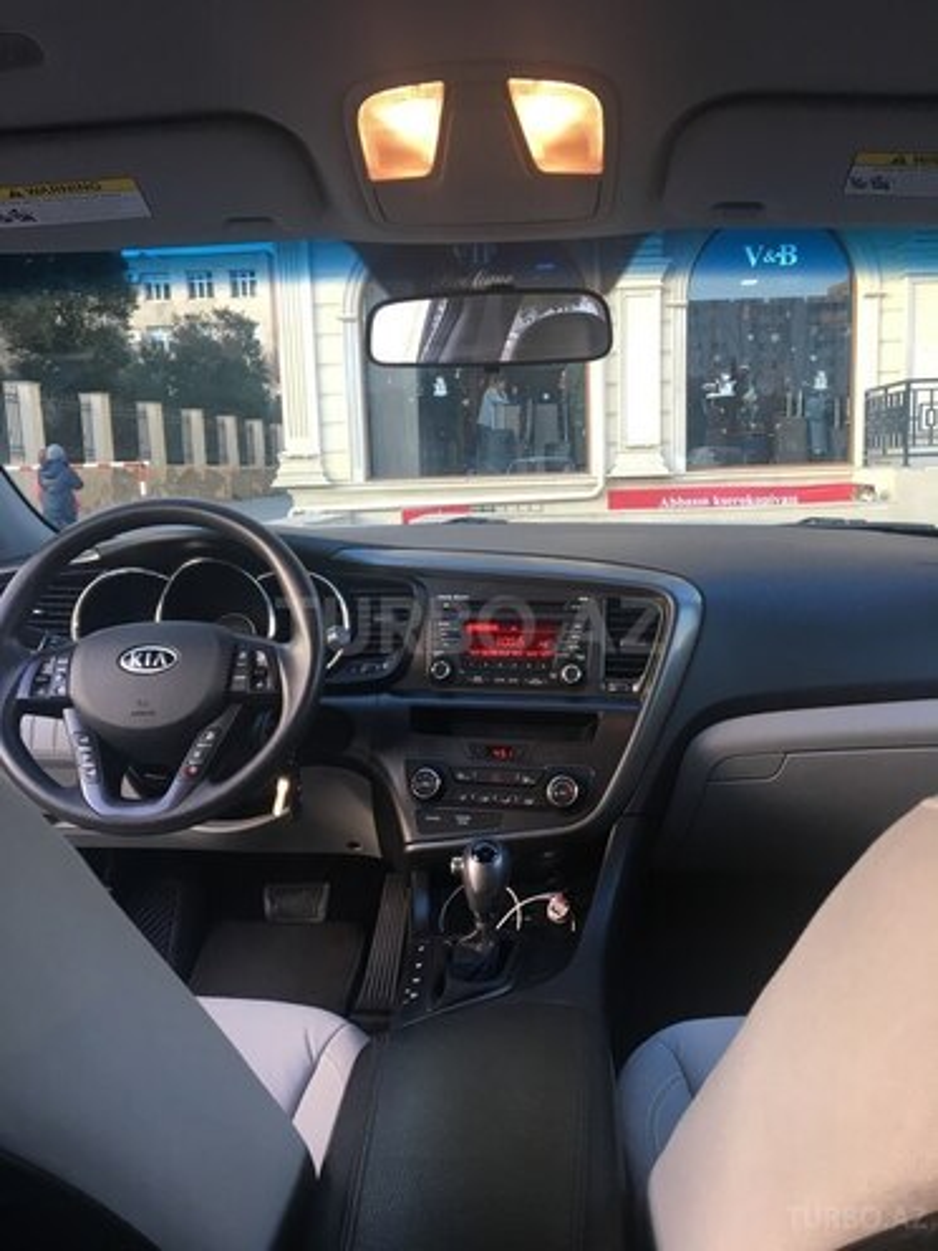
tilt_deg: -8.8
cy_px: 626
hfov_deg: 48.2
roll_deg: +1.3
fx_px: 1048
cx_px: 469
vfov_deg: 61.7
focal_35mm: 29
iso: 25
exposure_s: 1/33
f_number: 2.2
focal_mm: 4.15
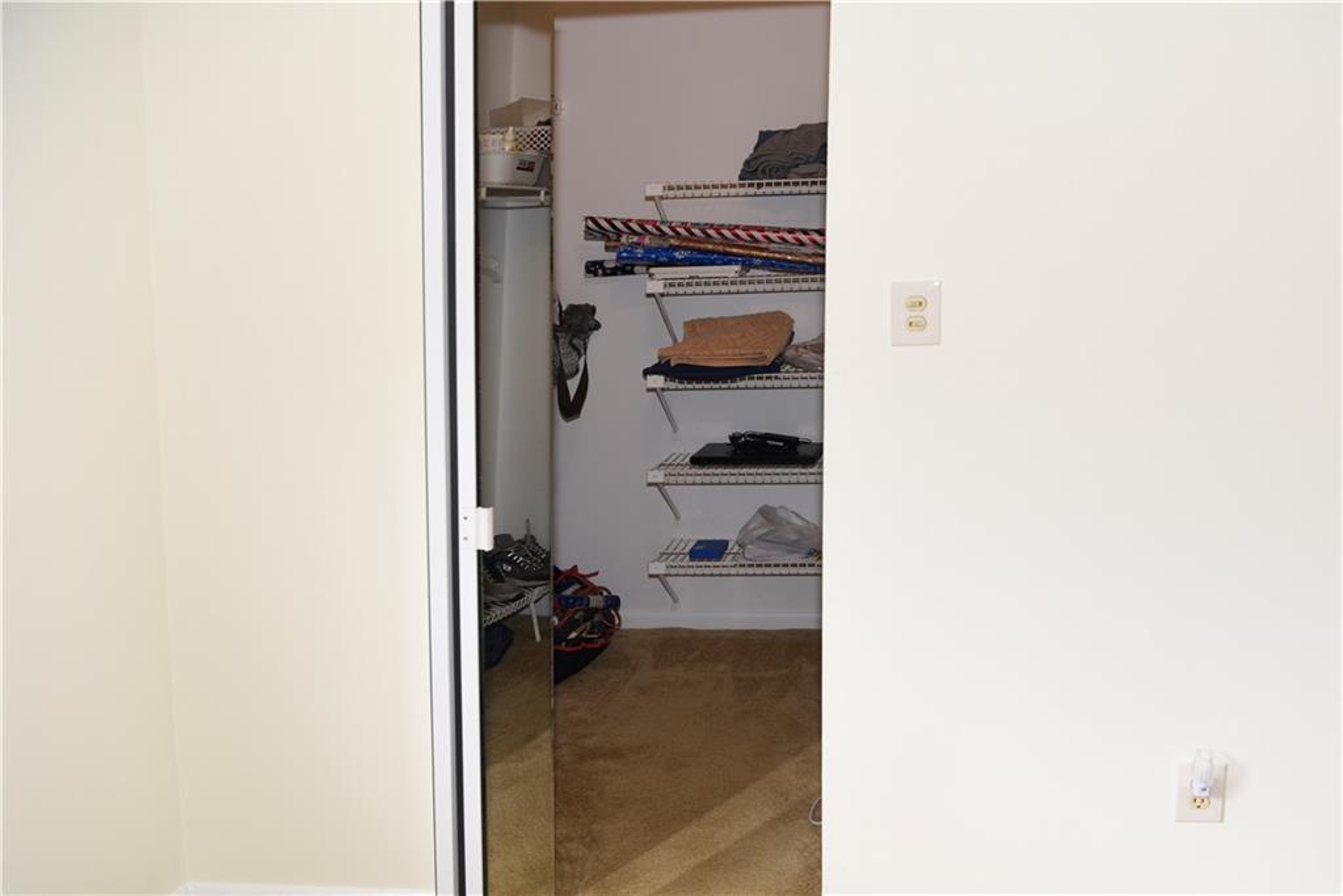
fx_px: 1082
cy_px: 448
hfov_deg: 63.7
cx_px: 672
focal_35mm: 29
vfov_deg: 45.0
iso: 250
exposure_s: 1/60
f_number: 5
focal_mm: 29
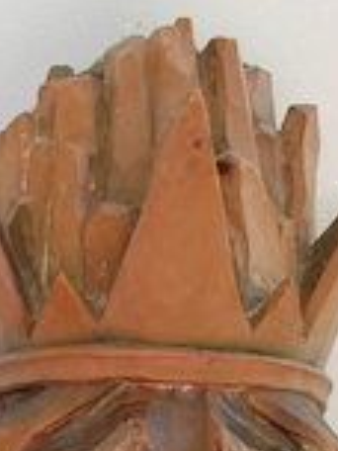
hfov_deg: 15.5
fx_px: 1224
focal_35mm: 94
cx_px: 15
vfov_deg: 19.4
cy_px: 565
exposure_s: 1/125
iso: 200
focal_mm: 22
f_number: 5.6
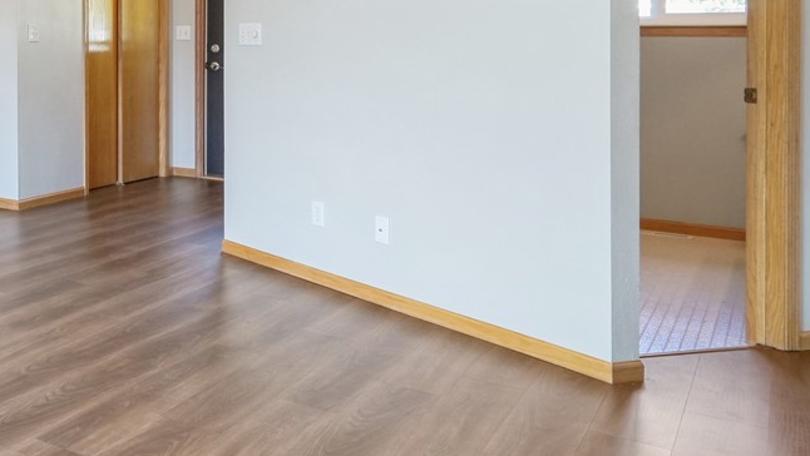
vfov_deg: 26.0
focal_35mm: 44
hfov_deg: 34.8
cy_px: 19
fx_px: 945
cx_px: -205
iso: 400
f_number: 10
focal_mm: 16
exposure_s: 1/13
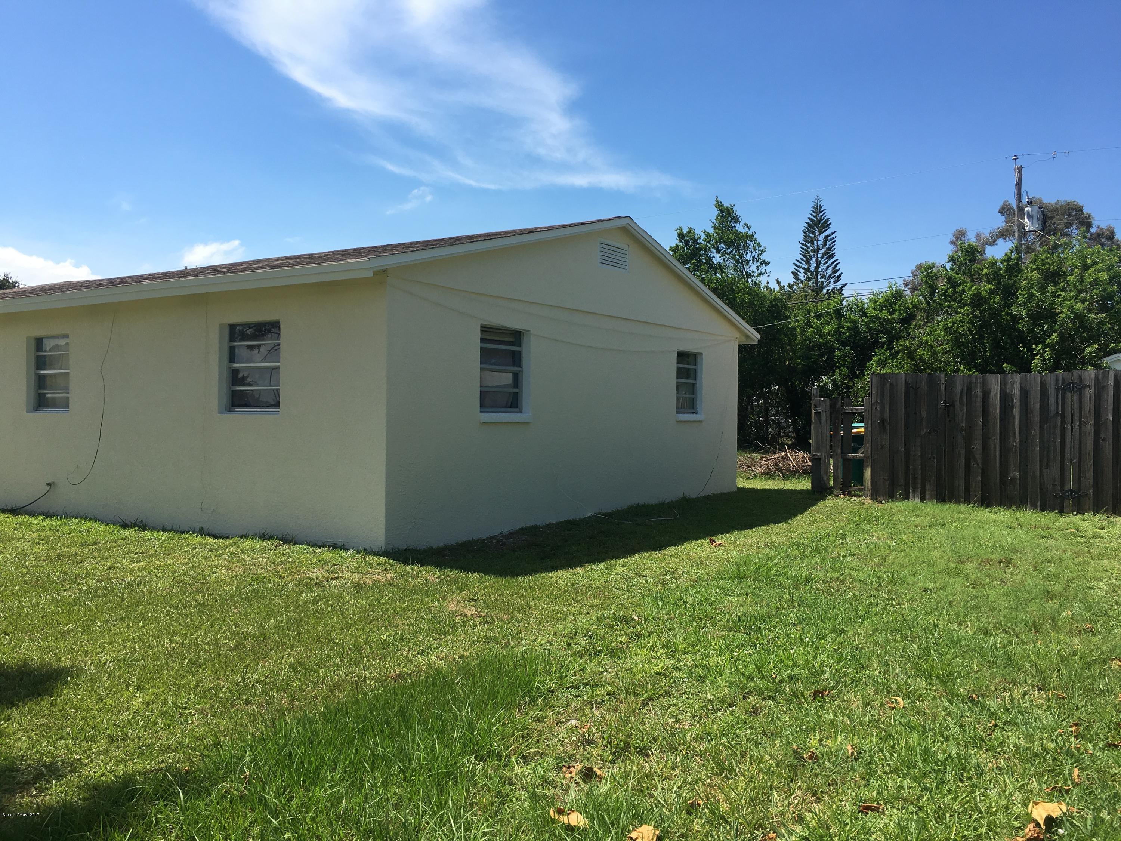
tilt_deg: +0.4
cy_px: 420
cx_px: 560
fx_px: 939
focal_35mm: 29
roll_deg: -0.7
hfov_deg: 61.7
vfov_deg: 48.2
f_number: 2.2
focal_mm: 4.15
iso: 25
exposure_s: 1/1748
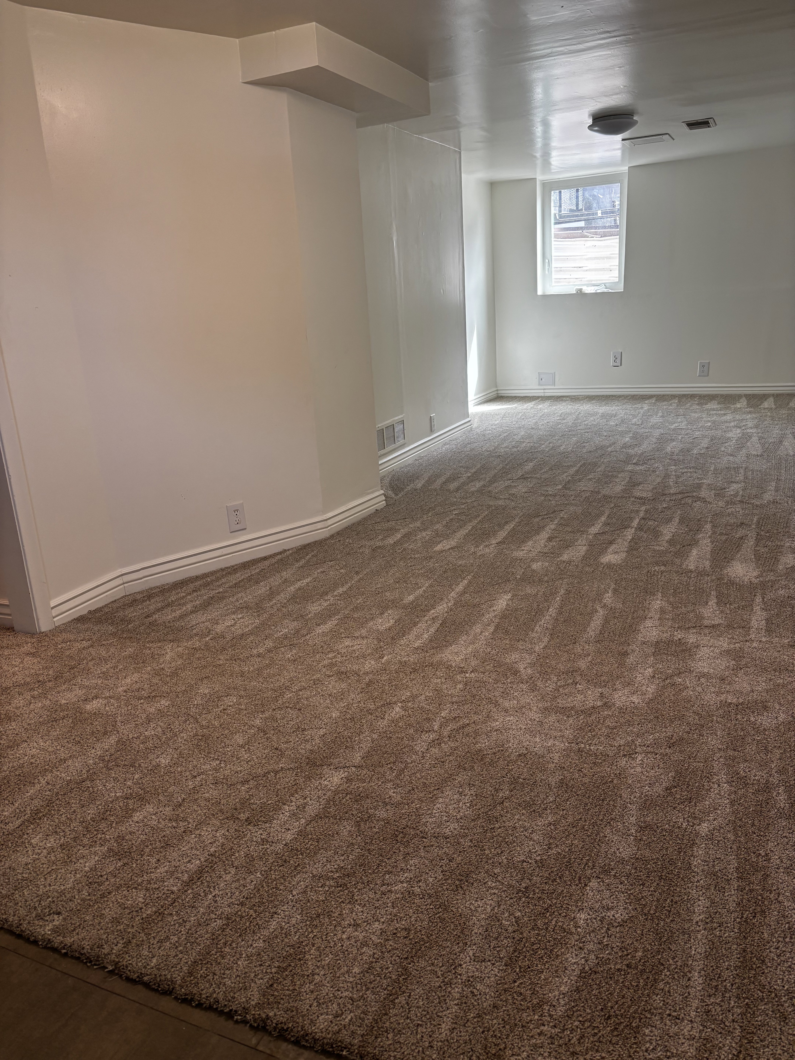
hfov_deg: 53.1
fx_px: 796
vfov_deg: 67.3
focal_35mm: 26
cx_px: 398
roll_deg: +3.4
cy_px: 530
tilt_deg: -16.8
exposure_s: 1/120
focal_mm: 5.96
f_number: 1.6
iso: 125
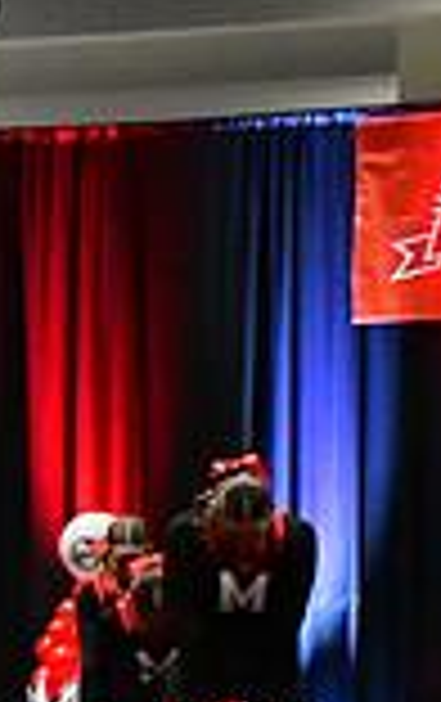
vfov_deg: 9.6
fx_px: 4138
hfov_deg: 5.7
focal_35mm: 216
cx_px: -846
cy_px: 763
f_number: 4.2
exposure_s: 1/400
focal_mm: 38
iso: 5600
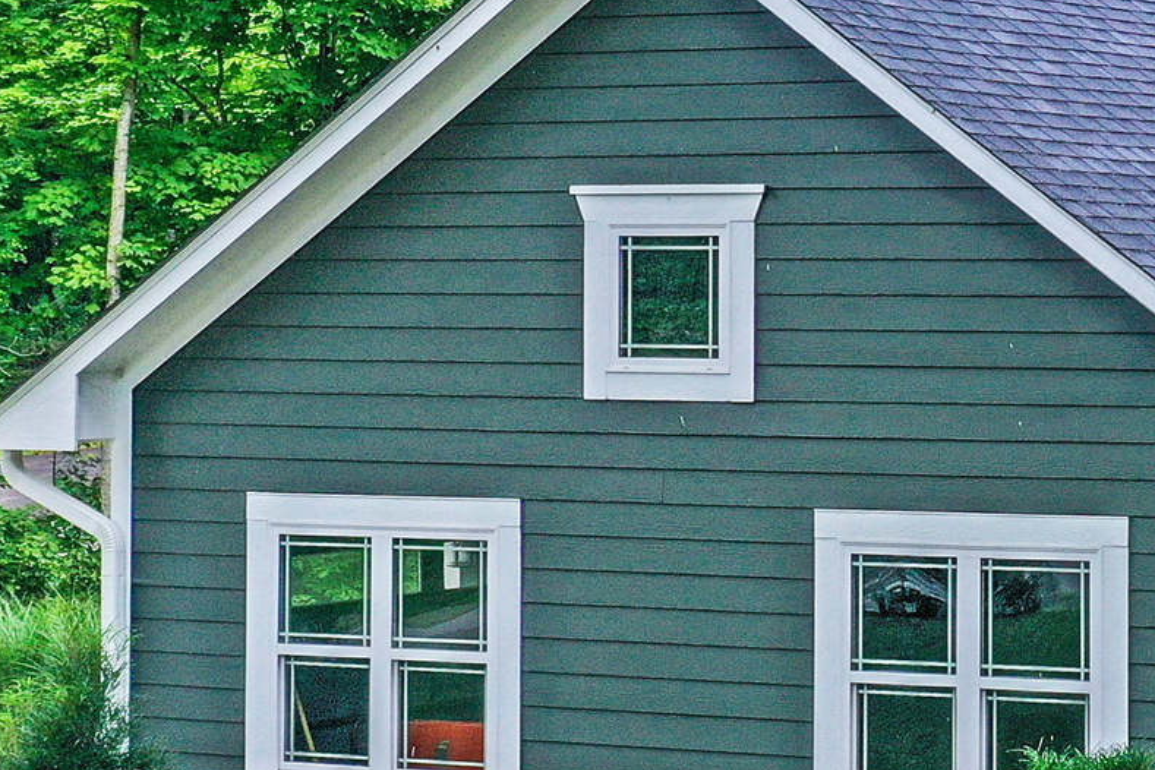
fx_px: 3497
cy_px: 237
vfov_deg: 12.5
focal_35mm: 109
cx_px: 1907
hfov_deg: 16.5
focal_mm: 10.26
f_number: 5
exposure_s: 1/200
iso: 100
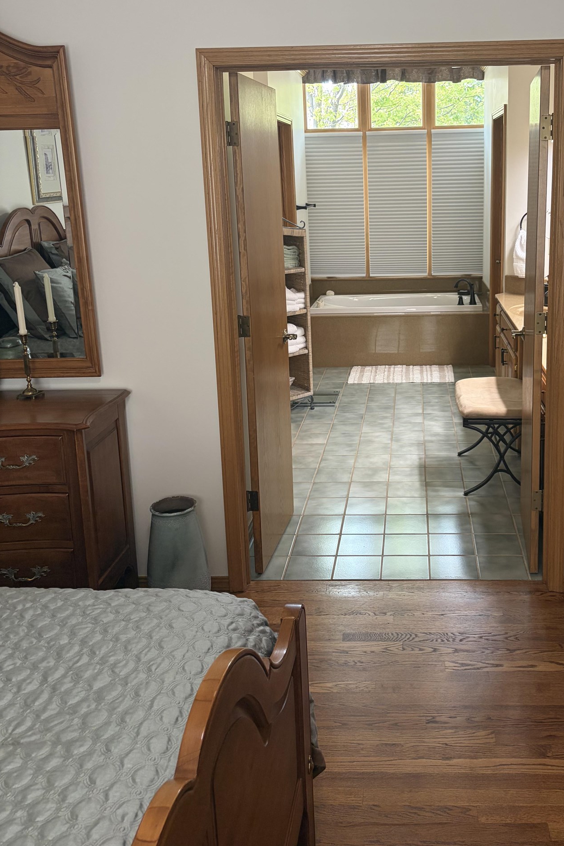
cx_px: 384
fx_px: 775
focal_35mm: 33
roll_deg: +0.6
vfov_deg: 56.7
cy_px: 332
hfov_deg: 39.4
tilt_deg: -10.6
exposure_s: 1/60
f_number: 1.6
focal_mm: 5.96
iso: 160
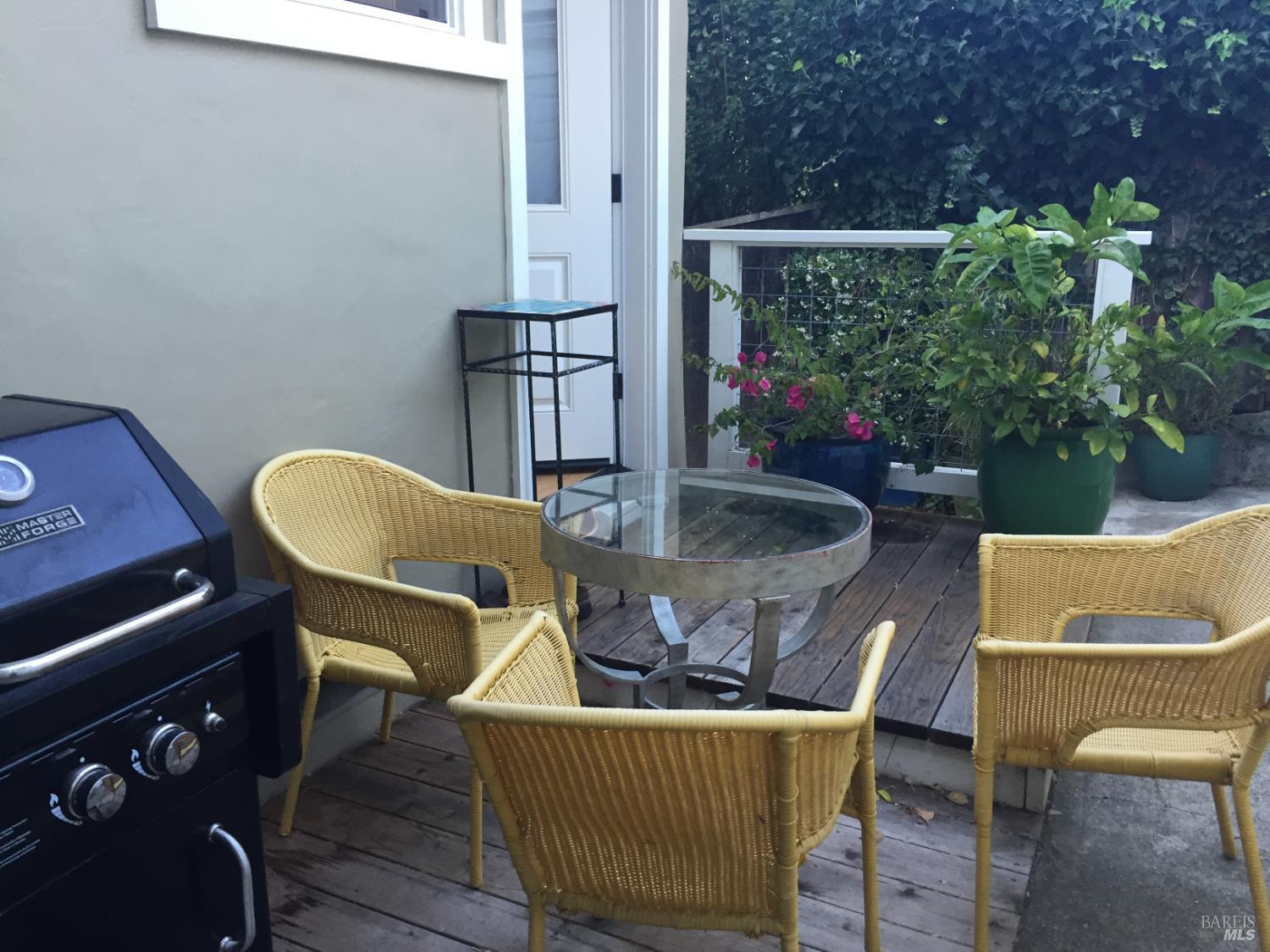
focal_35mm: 29
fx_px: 1064
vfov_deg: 48.2
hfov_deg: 61.7
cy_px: 476
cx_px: 635
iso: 40
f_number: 2.2
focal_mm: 4.15
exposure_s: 1/30
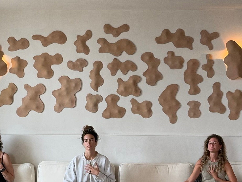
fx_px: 748
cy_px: 113
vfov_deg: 13.8
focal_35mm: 107
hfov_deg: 18.4
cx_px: 126
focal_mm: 6.76
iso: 100
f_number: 1.78
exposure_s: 1/80
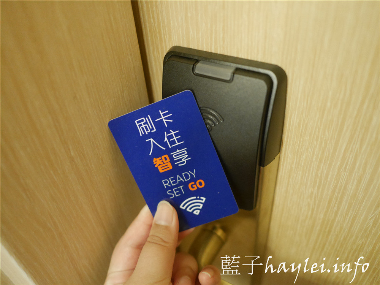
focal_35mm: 30
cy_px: 142
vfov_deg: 46.8
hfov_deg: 60.0
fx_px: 329
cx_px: 190
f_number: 1.7
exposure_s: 1/25
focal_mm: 15
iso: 3200
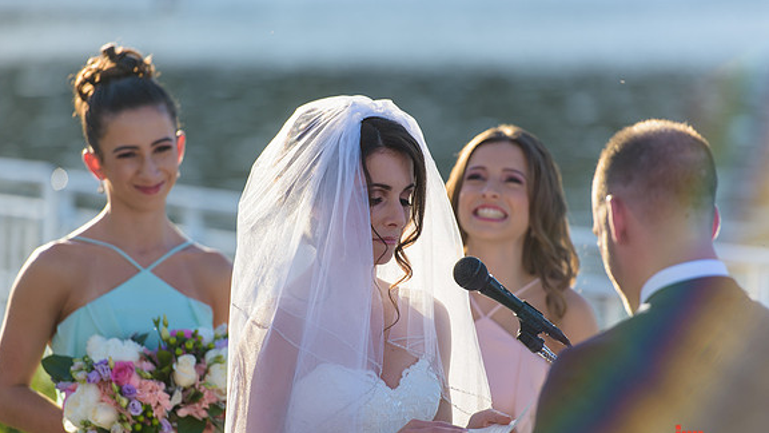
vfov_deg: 5.8
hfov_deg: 10.2
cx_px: 383
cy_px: 236
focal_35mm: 211
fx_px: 4302
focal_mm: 200
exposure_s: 1/1600
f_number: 3.2
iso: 200
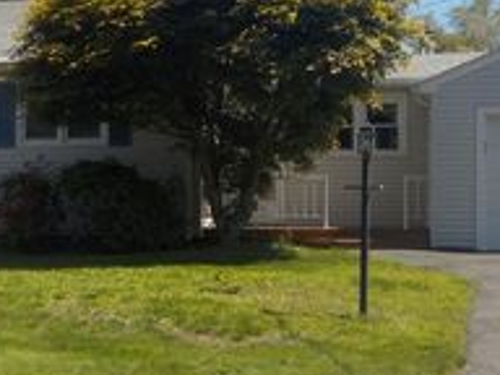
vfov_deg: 18.9
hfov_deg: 24.9
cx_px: 159
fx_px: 1127
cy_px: 194
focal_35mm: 78
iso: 125
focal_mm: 4.1
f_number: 3.3
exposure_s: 1/1250
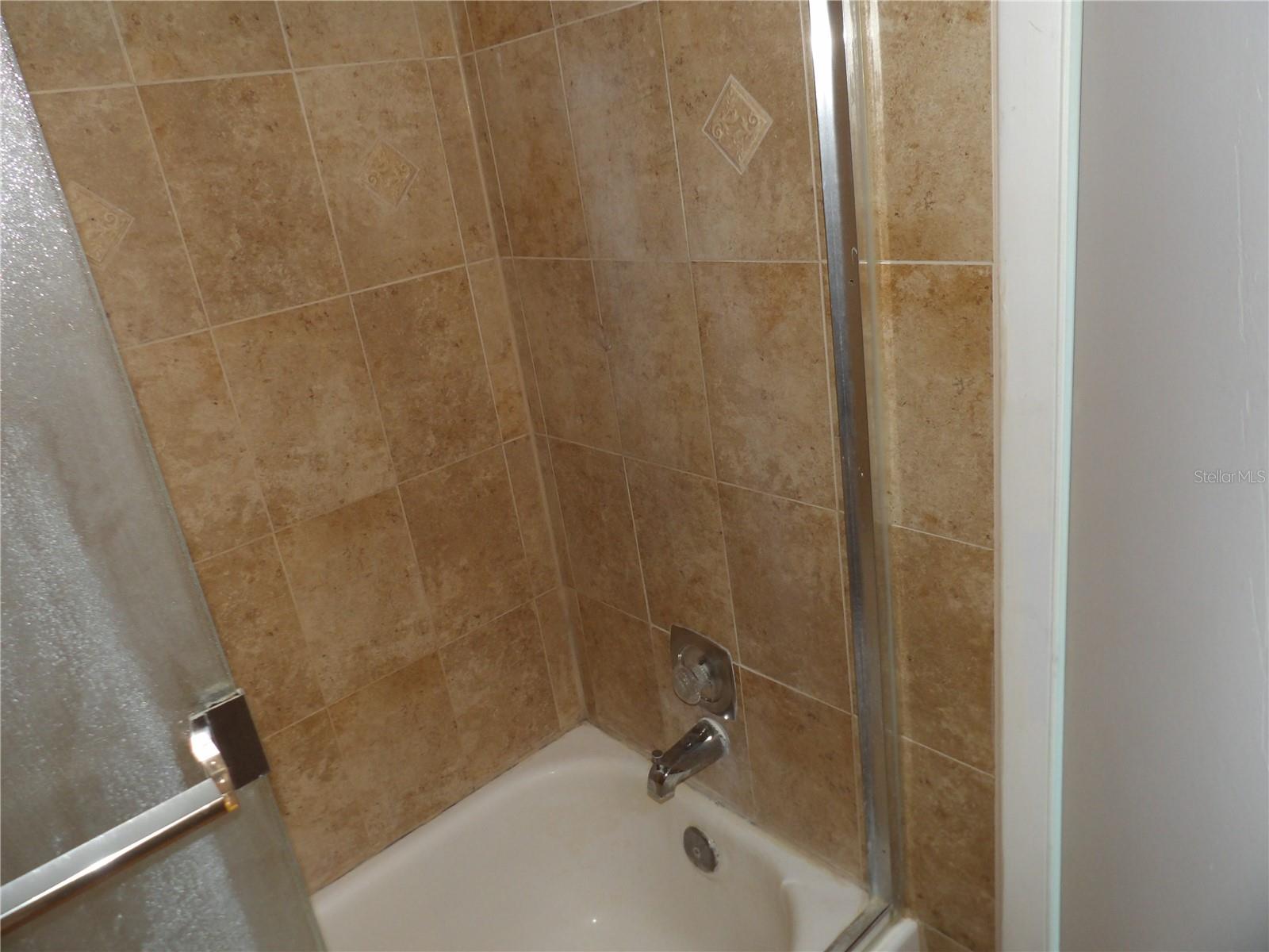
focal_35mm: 24
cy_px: 476
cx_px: 634
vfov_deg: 56.8
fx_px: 880
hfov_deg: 71.6
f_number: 3.2
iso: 200
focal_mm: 4.3
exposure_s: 1/33
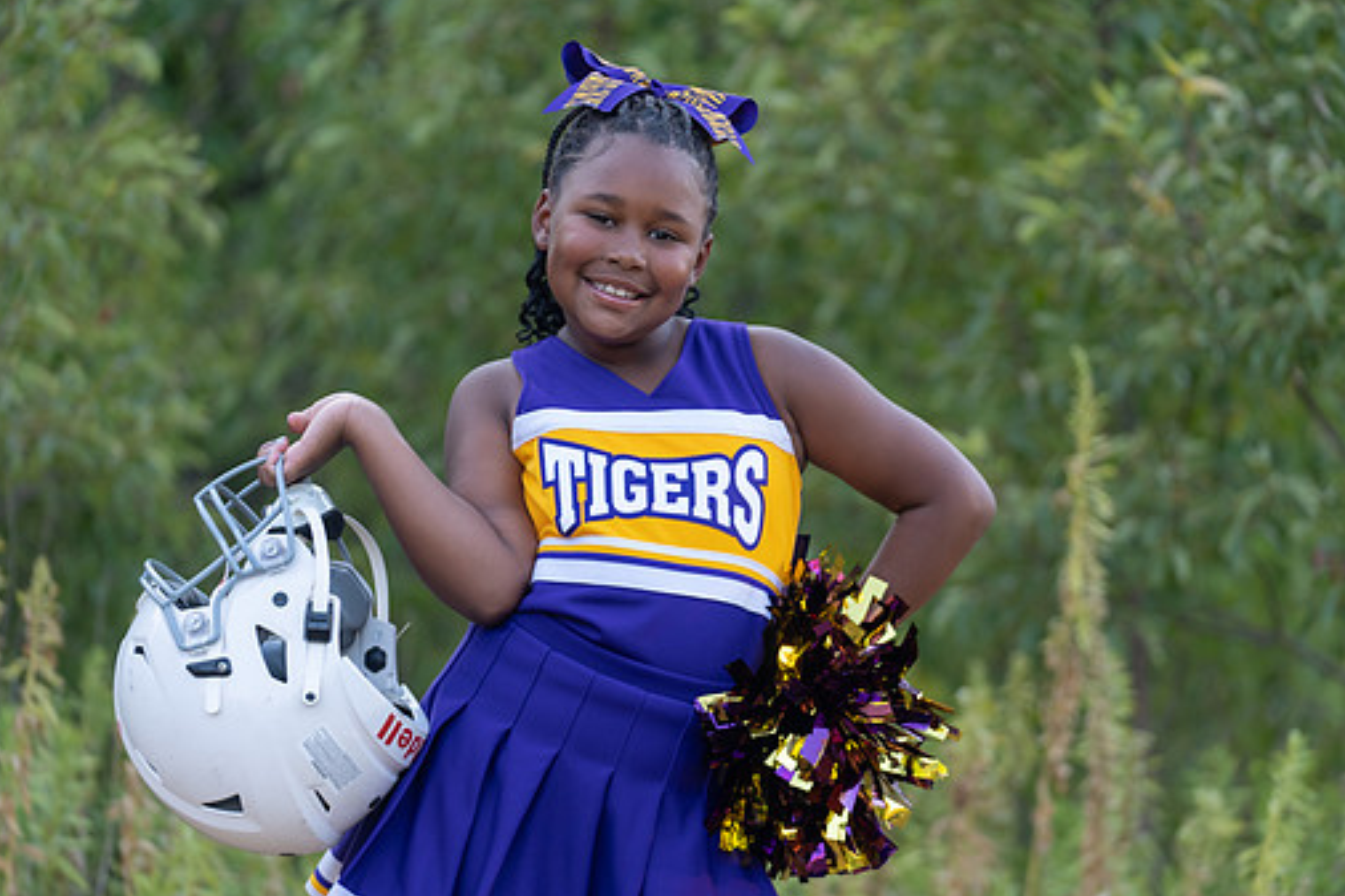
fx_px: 5341
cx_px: 649
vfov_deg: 9.6
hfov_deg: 14.4
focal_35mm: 143
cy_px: 477
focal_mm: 123
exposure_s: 1/320
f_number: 2.8
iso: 320
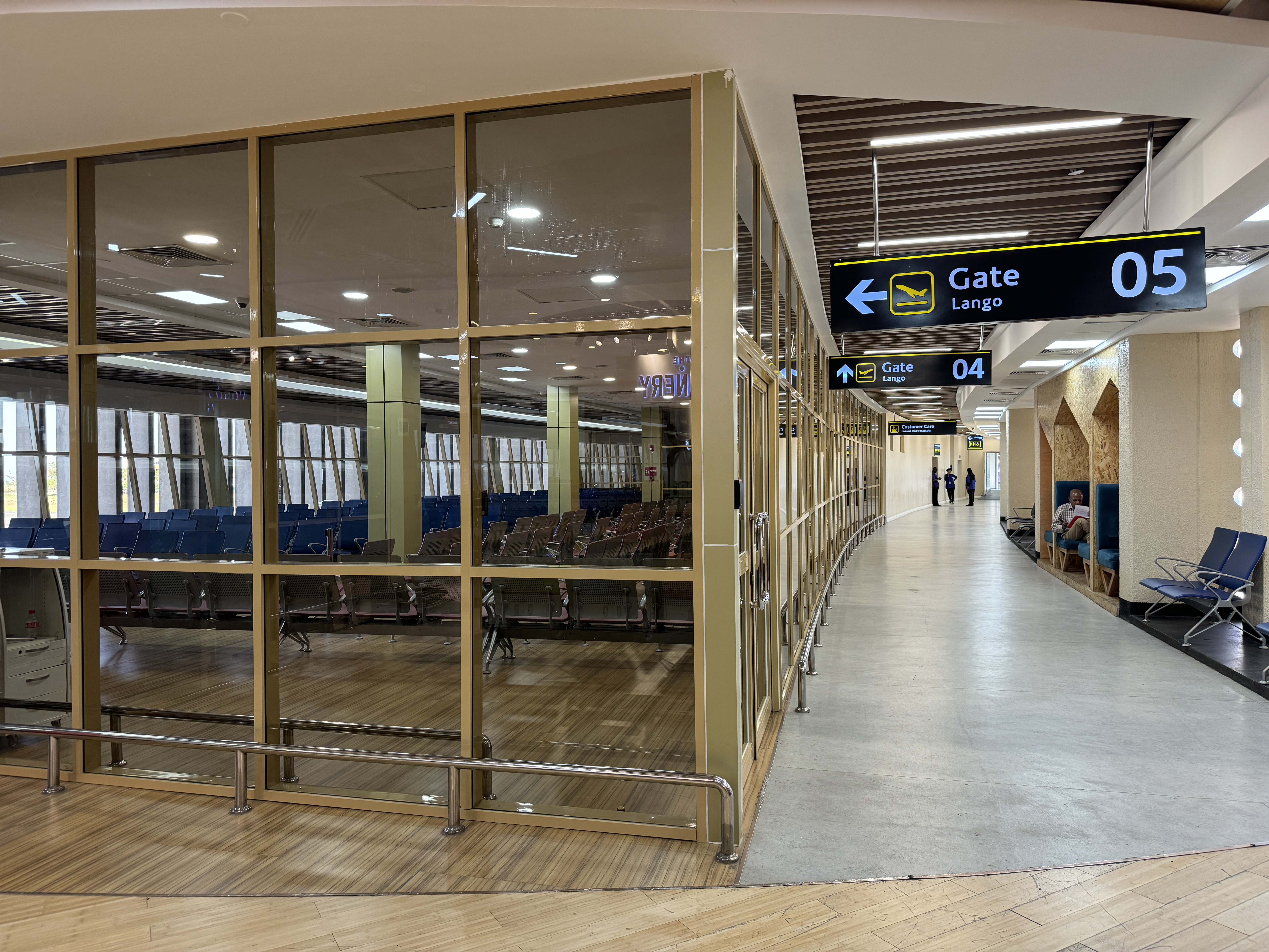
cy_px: 476
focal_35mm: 24
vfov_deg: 56.8
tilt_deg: -0.9
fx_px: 880
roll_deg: +0.6
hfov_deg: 71.6
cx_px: 634
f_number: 1.78
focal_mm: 6.86
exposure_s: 1/100
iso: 200
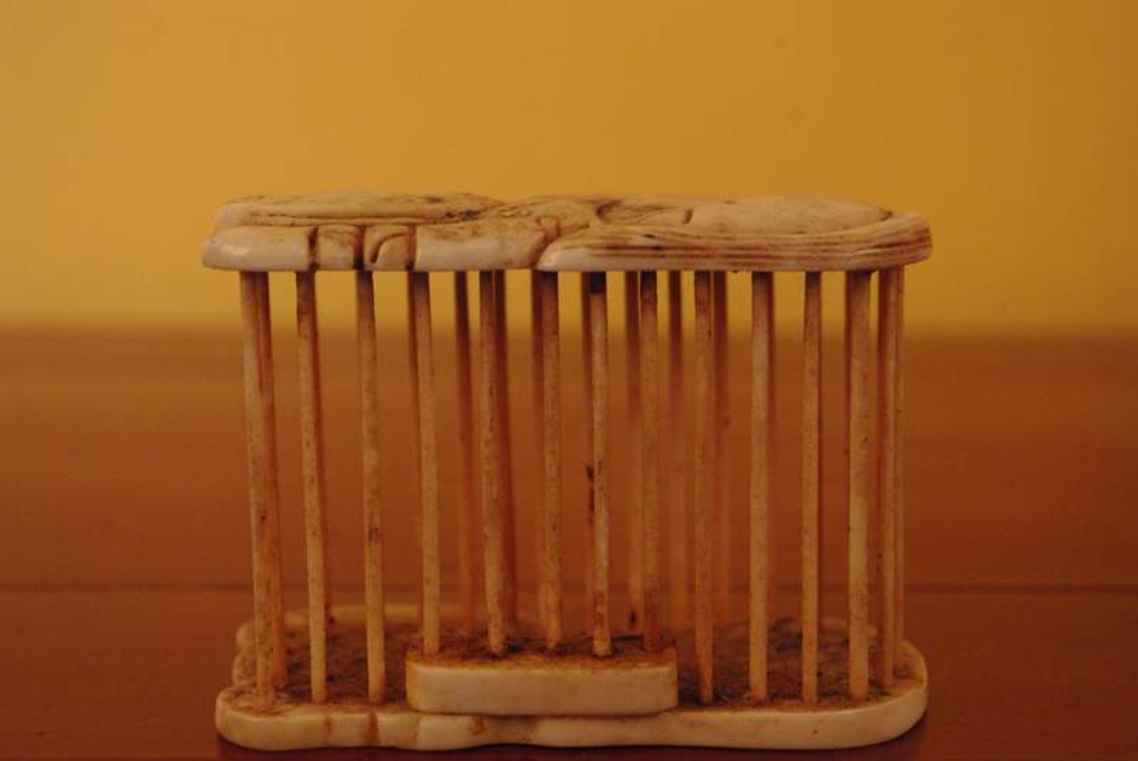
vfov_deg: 19.0
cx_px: 569
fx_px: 2278
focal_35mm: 72
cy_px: 380
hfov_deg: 28.0
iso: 1600
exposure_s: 1/30
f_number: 6.7
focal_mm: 47.5
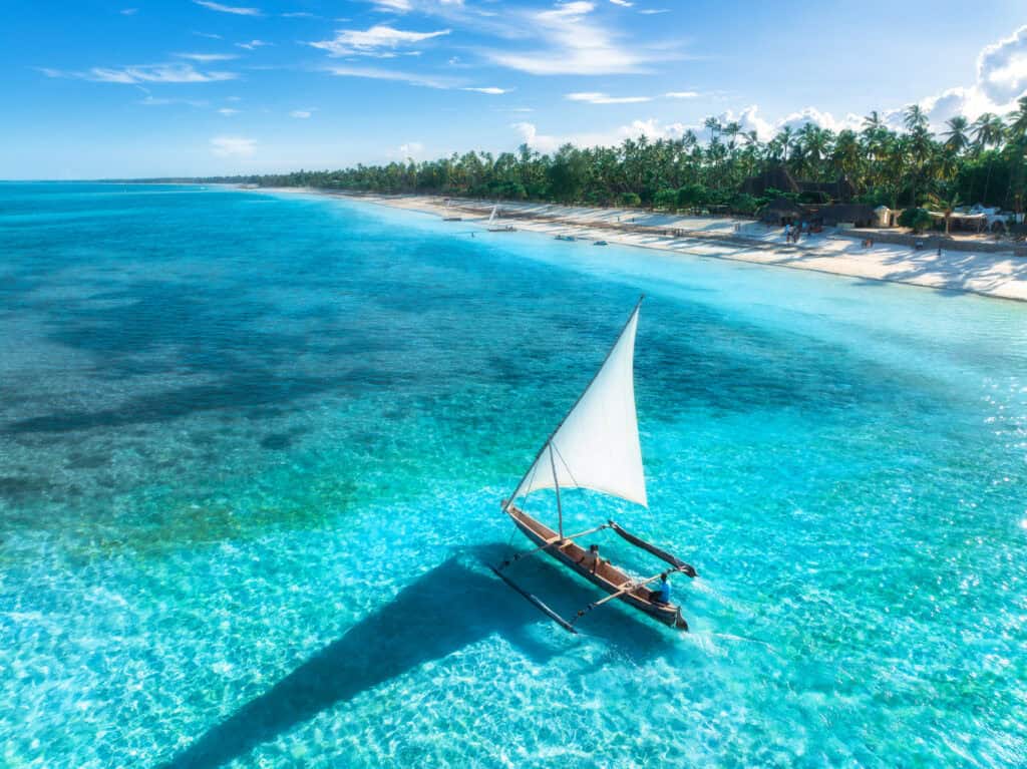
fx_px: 712
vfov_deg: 56.8
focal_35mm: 24
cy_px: 384
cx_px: 514
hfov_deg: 71.6
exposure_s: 1/400
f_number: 4.5
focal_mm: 12.3
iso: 100
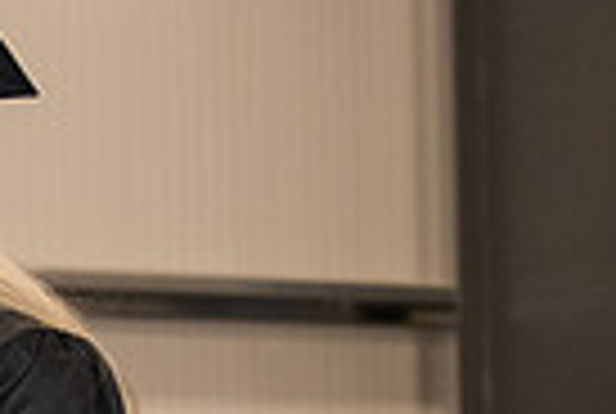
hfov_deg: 6.7
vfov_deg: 4.7
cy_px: 461
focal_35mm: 296
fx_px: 5076
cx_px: -643
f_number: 5.6
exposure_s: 1/200
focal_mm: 70
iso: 2000
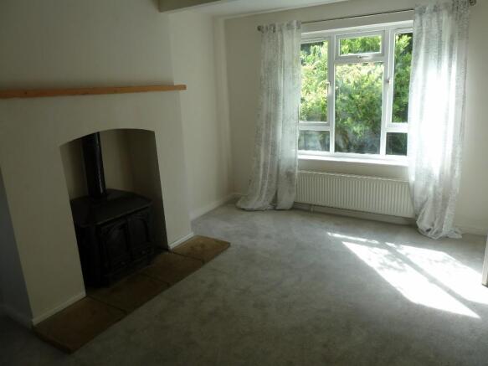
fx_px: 352
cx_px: 244
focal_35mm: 25
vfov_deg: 54.9
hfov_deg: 69.4
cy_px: 183
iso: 80
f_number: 3.3
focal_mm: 4.1
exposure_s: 1/60
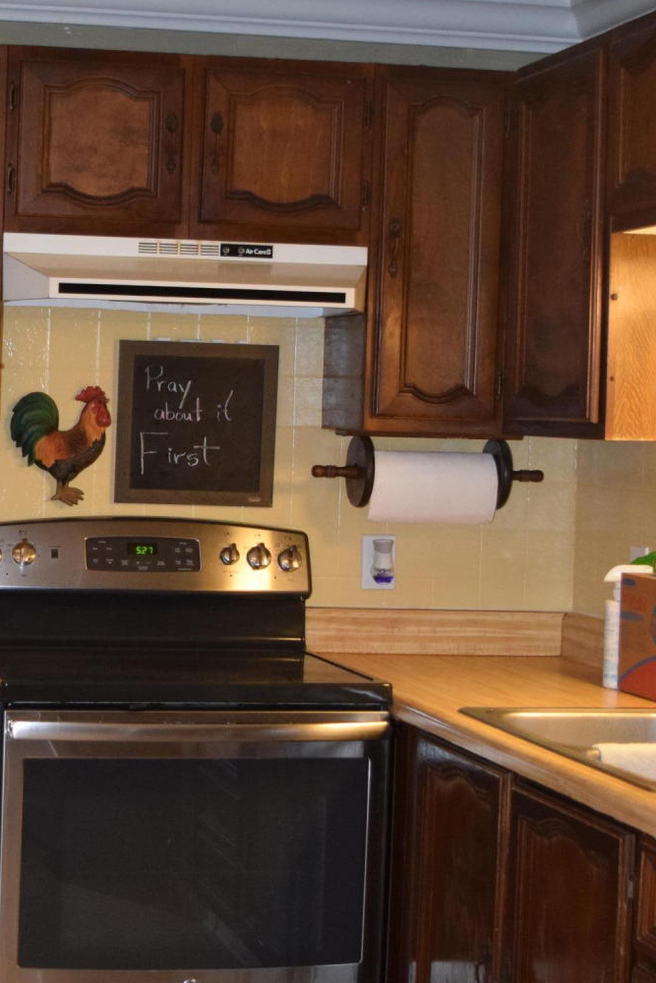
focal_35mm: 72
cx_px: 4
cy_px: 479
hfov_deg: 18.5
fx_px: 1967
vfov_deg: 28.1
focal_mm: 24
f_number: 4
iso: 2200
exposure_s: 1/60
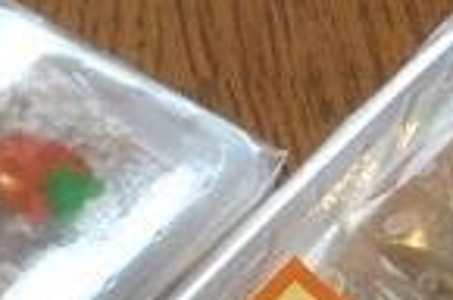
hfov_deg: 9.9
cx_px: -455
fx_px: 2423
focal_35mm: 193
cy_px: 573
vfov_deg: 6.9
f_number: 2.4
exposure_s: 1/40
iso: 25
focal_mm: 3.3
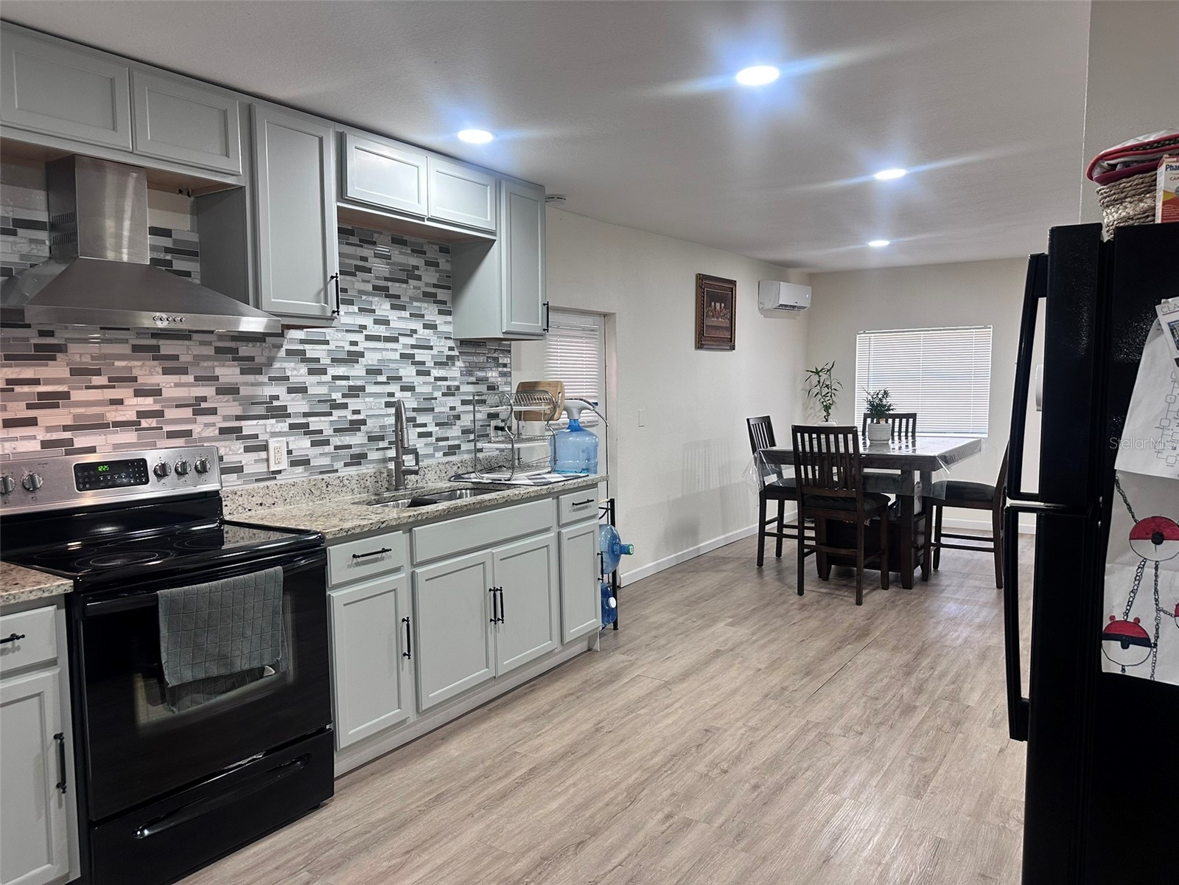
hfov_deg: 71.6
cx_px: 590
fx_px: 817
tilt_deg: -3.8
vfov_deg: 56.8
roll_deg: +1.4
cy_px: 442
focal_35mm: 24
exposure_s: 1/60
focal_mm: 6.86
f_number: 1.78
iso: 160
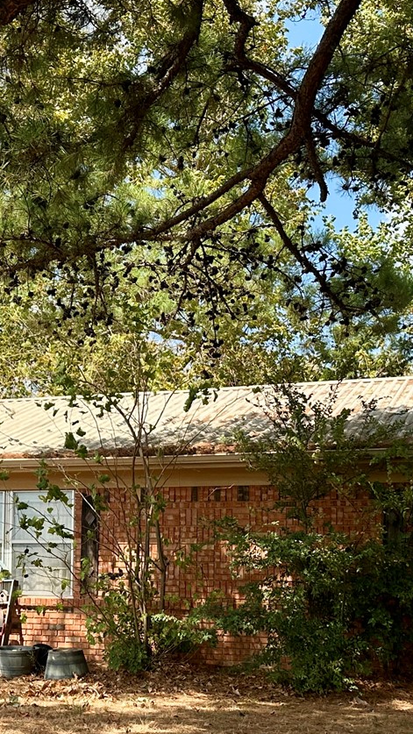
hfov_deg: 19.7
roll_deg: -1.5
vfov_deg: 34.3
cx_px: 42
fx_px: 1168
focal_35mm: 60
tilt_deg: +4.9
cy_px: 538
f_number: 1.78
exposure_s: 1/2070
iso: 80
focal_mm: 6.86
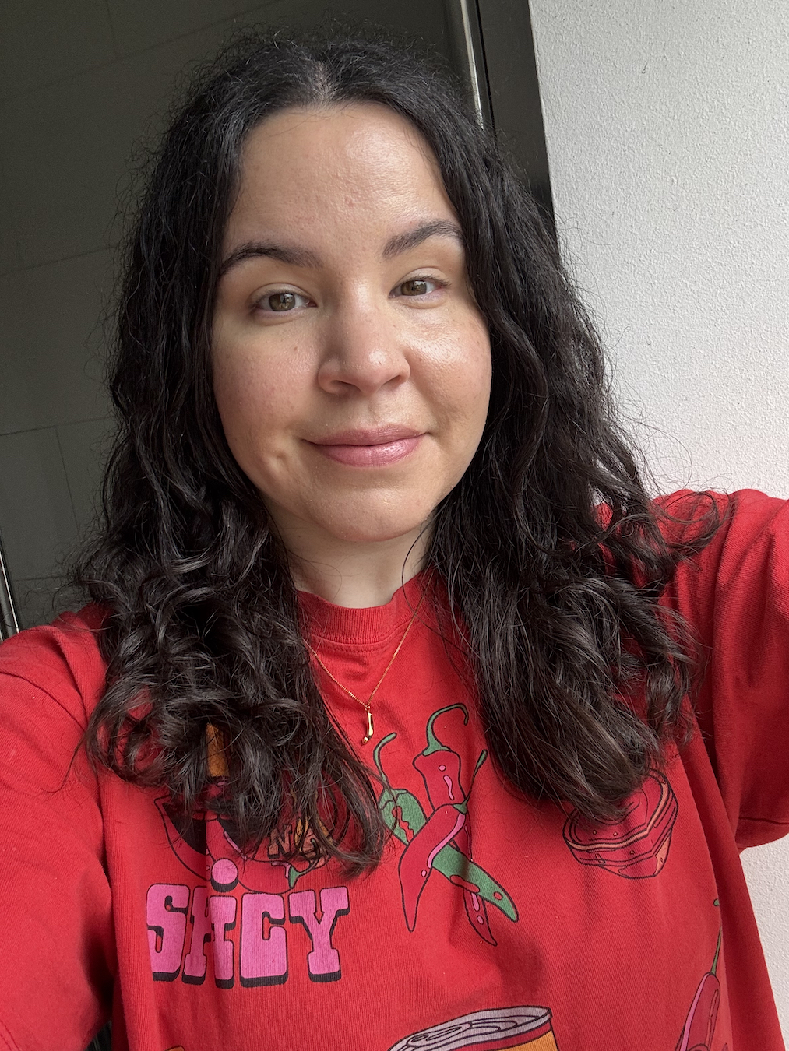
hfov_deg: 46.8
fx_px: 911
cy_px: 526
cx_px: 394
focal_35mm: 30
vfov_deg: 60.0
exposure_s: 1/121
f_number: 1.9
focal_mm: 2.69
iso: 50
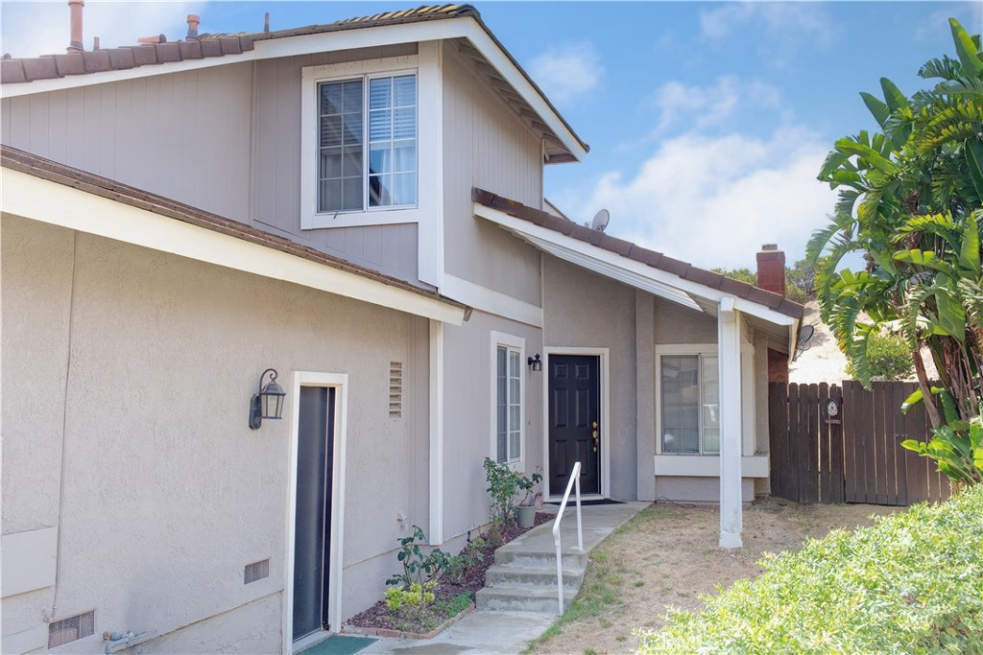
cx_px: 492
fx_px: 956
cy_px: 328
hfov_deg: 54.4
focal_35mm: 35
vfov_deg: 37.9
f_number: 9
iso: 200
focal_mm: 23
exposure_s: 1/160
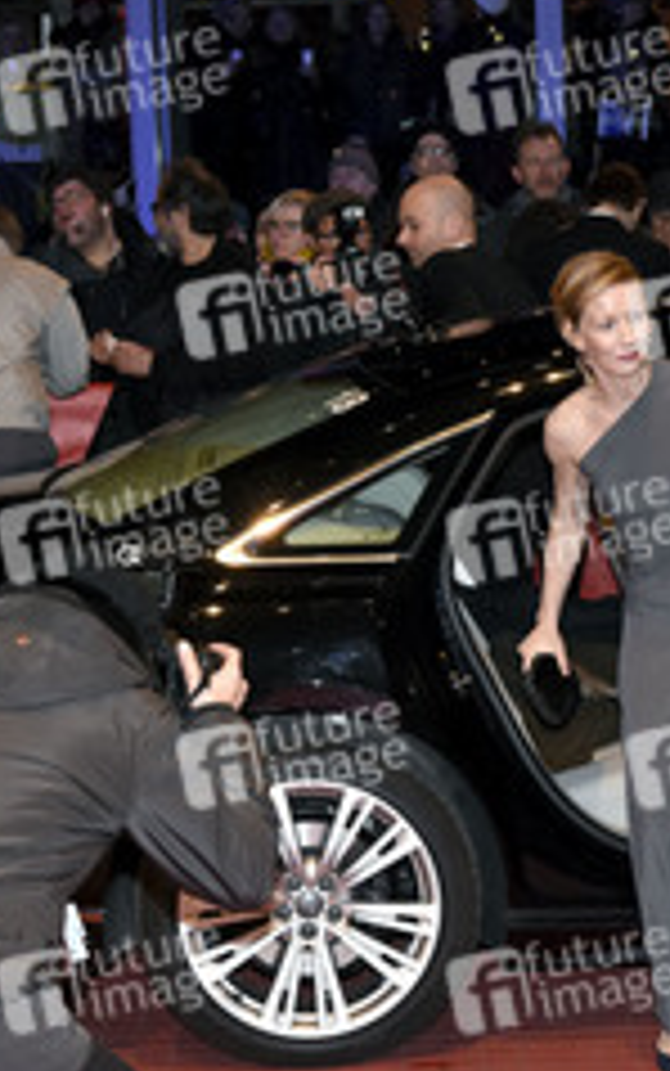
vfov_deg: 18.9
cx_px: 623
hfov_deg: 11.8
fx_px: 3210
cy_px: 644
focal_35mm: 110
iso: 1250
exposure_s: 1/250
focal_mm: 38
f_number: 5.6
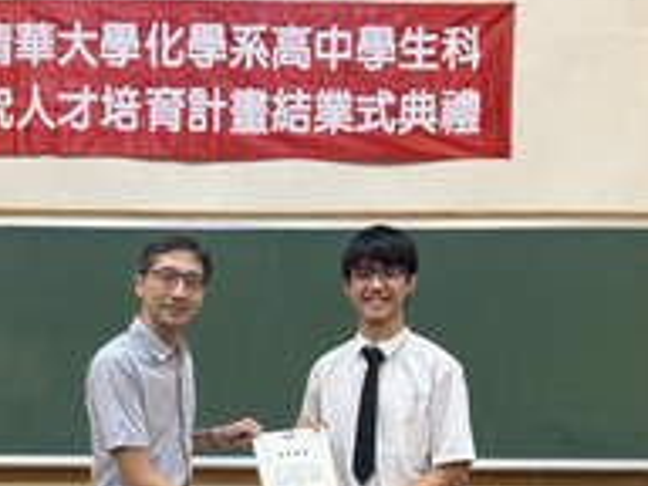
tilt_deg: -5.7
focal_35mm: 50
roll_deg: -0.1
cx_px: 230
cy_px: 452
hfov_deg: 37.9
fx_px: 936
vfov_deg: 27.9
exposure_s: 1/60
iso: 160
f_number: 1.78
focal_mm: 6.76
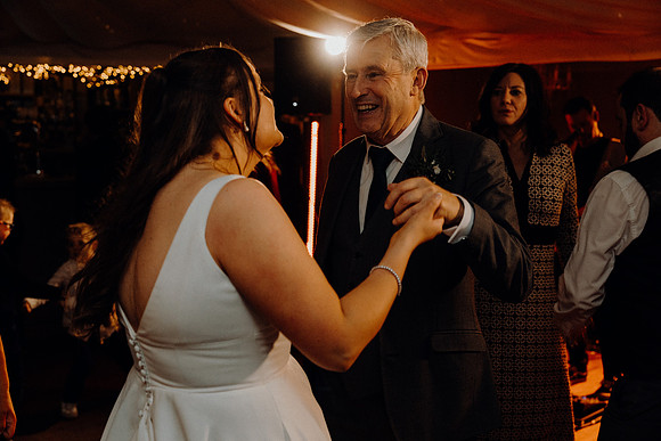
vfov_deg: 31.2
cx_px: 330
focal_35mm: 43
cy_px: 220
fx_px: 790
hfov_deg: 45.4
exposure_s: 1/160
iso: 2500
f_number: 3.5
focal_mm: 43
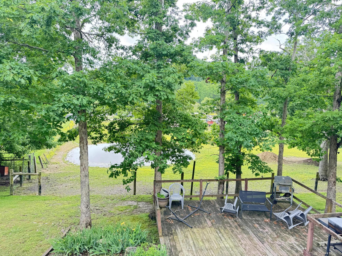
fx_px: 237
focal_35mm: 24
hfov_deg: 71.6
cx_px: 171
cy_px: 128
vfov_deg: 56.8
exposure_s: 1/241
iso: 80
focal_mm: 6.76
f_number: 1.78
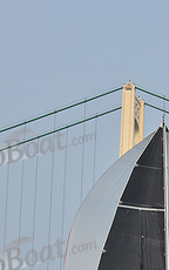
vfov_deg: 11.4
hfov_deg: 7.3
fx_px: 1325
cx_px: 158
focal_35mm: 180
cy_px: 306
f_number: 7.1
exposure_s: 1/1250
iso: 250
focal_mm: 70
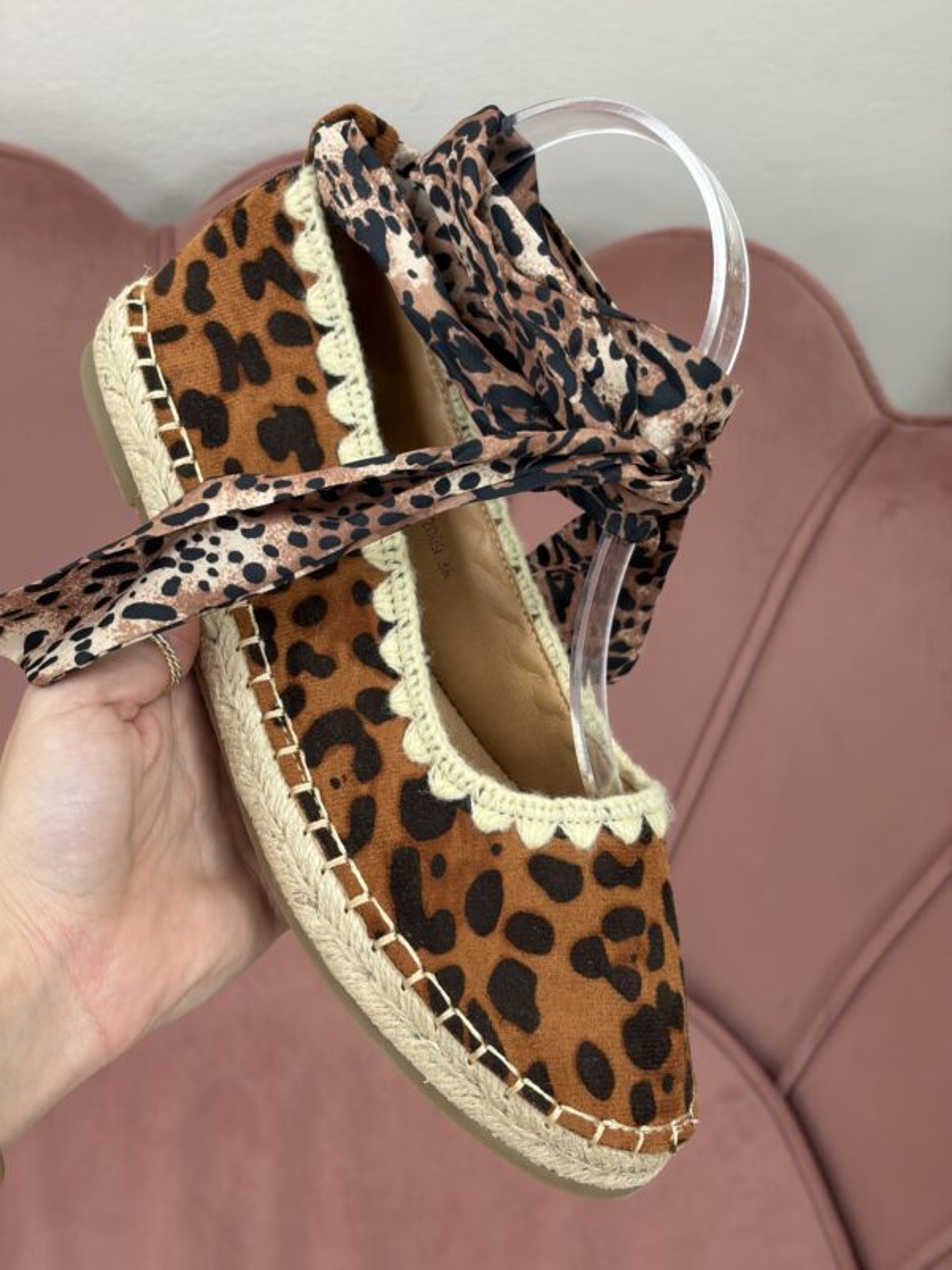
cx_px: 476
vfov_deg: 36.8
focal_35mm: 52
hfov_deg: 28.0
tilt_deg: -51.7
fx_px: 1907
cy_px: 635
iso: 50
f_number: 1.6
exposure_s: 1/50
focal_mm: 5.96
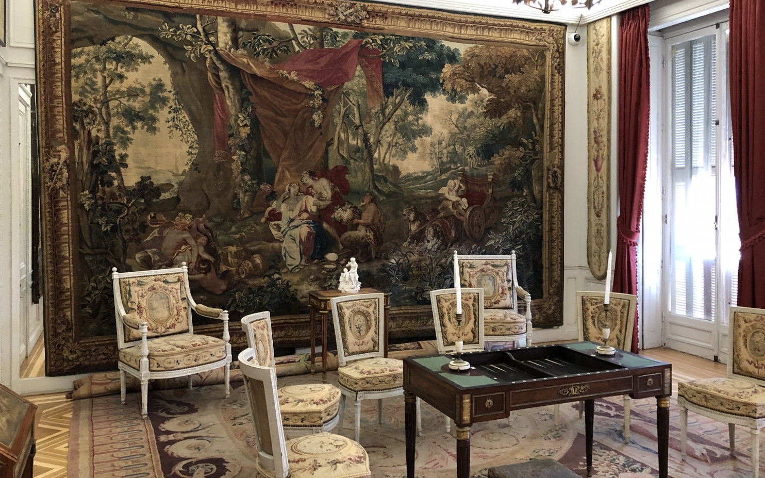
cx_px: 408
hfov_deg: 59.6
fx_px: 667
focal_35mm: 32
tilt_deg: -0.7
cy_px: 216
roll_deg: -0.9
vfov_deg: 39.4
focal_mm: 3.99
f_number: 1.8
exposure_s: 1/13
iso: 100
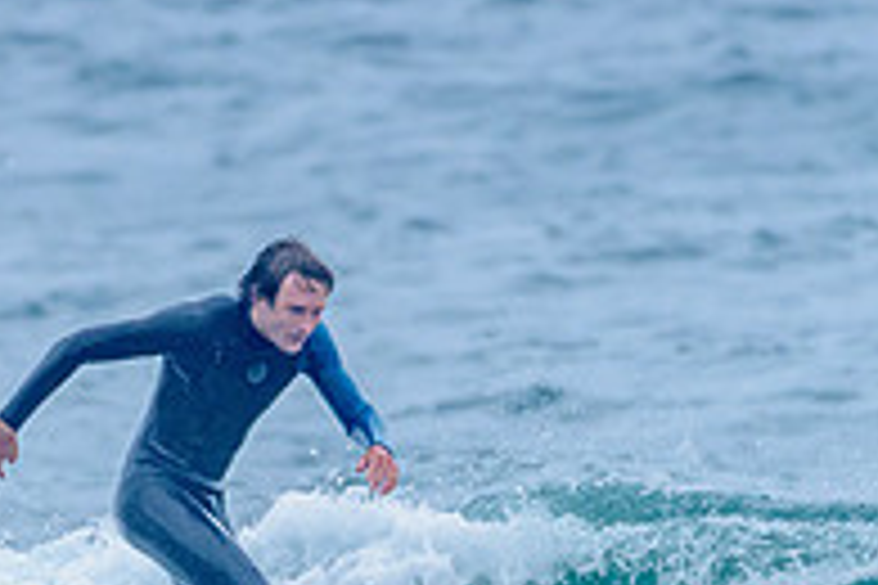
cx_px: 226
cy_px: 678
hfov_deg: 1.1
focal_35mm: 1870
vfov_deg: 0.7
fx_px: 45604
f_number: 5.6
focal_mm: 500
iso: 800
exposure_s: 1/2000
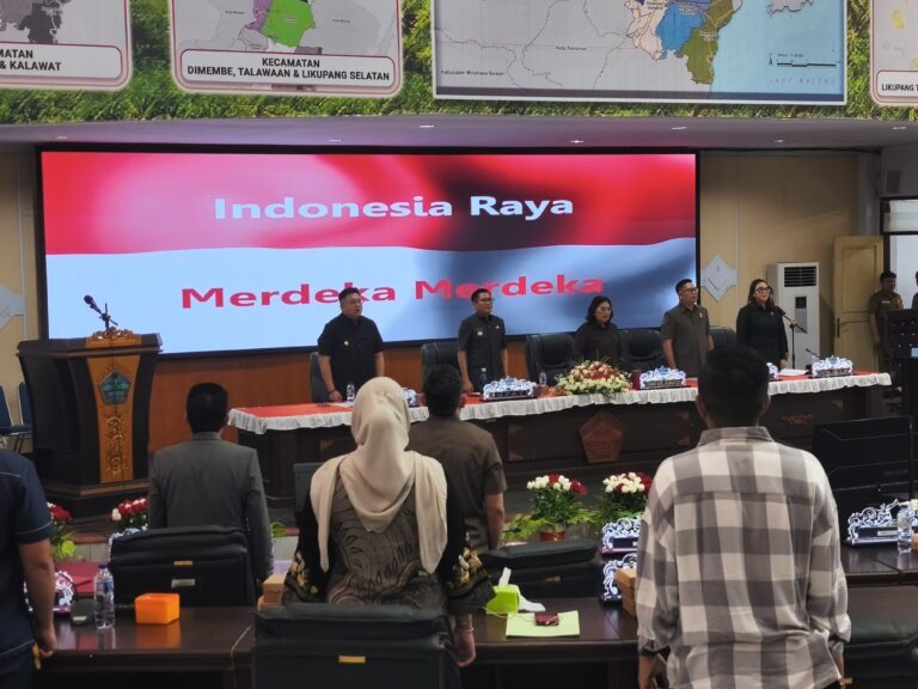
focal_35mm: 62
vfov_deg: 23.7
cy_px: 344
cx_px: 459
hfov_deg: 31.2
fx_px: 1644
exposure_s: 1/50
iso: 320
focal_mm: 6.18
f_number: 1.65
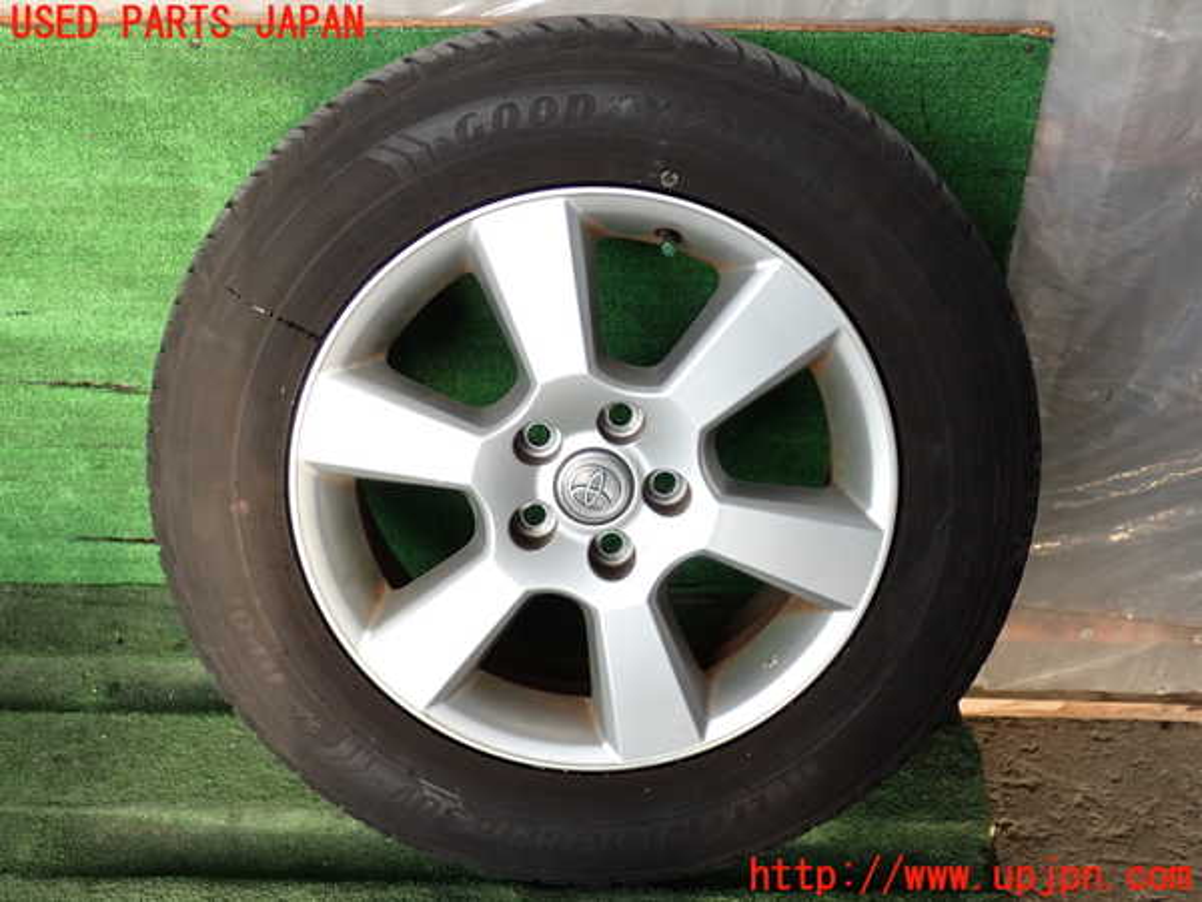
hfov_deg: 45.8
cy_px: 451
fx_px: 1424
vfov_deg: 35.1
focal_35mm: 41
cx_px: 601
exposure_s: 1/125
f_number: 2.8
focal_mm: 7.31
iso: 250
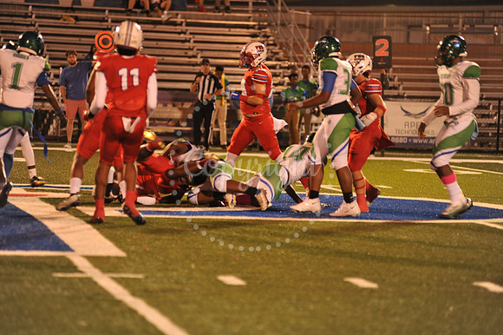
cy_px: 168
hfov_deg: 10.3
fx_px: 2793
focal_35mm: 200
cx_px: 252
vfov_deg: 6.9
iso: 2000
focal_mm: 200
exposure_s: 1/200
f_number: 2.8
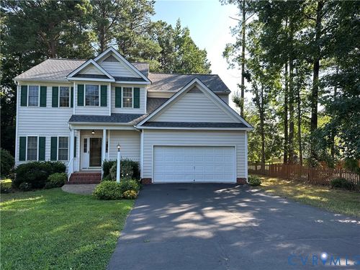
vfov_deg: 56.8
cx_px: 180
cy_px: 135
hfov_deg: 71.6
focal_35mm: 24
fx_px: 250
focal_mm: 6.86
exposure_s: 1/756
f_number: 1.78
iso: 80
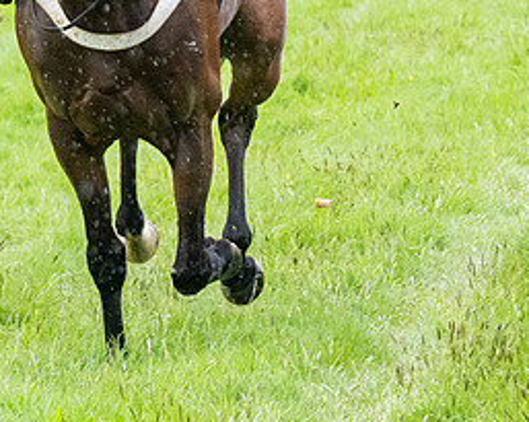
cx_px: 10
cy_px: -18
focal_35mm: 418
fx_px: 6537
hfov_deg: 4.6
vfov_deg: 3.7
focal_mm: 98
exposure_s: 1/800
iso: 2000
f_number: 4
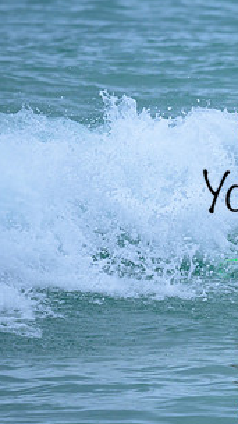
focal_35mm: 2194
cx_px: 418
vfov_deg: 1.0
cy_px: 183
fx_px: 24615
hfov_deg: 0.6
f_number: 6.3
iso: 360
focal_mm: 800
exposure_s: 1/2000
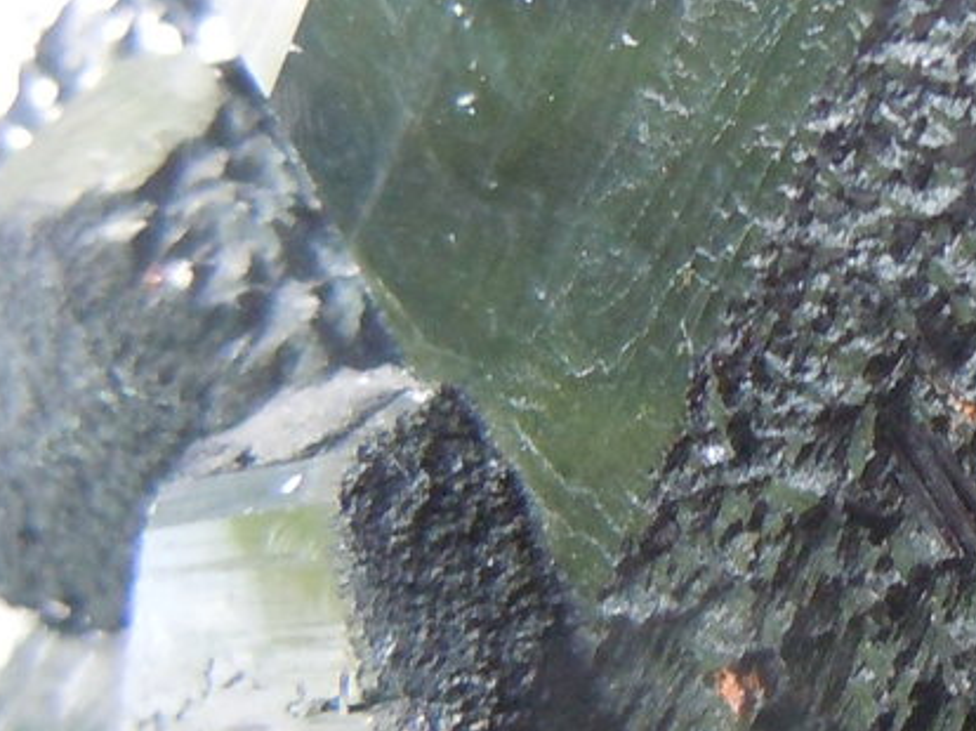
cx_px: 1082
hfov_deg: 16.5
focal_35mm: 116
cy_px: 375
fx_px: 3269
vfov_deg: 12.8
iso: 400
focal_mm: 5.4
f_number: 3.5
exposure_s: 1/40
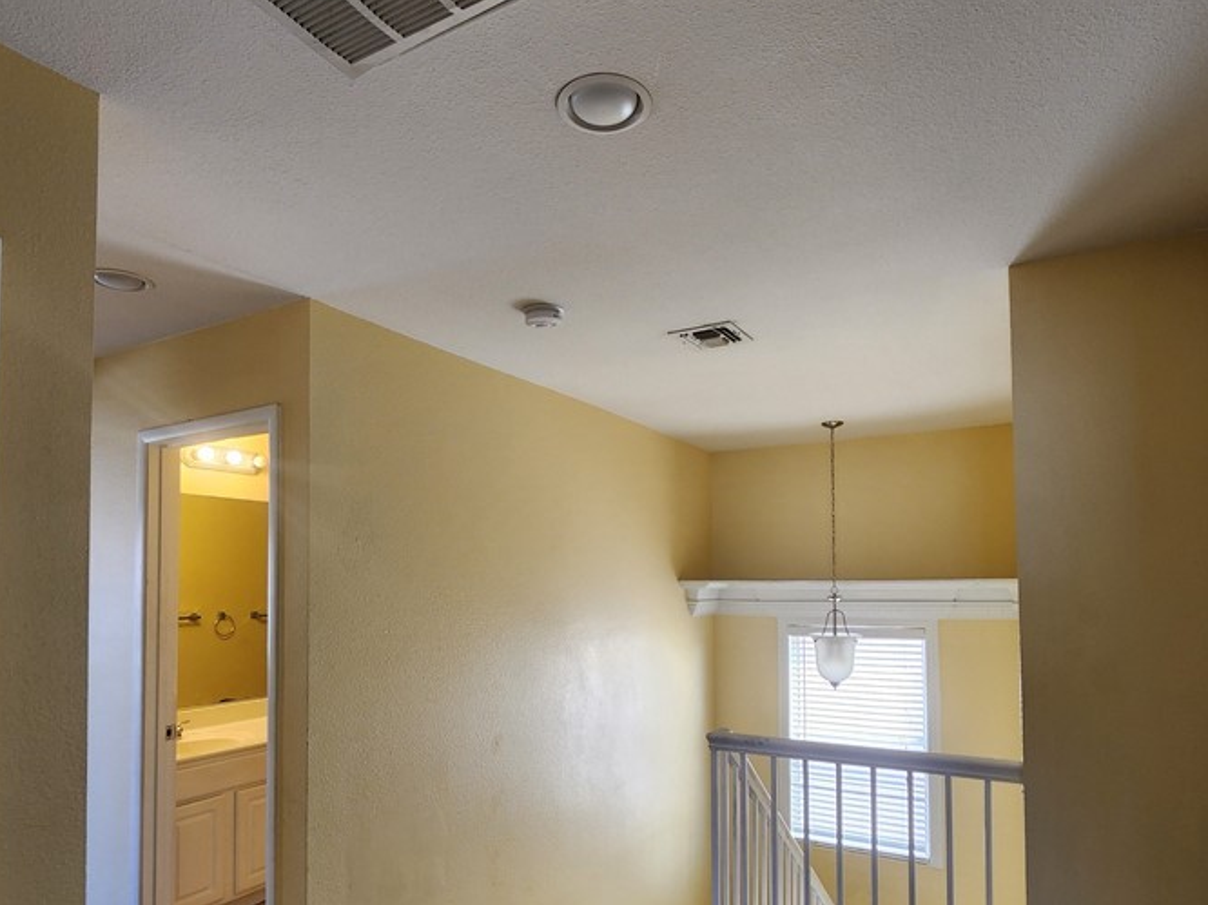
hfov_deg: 81.8
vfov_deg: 65.1
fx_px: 698
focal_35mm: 20
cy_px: 560
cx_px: 602
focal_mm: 2.2
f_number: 2.2
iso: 125
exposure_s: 1/60
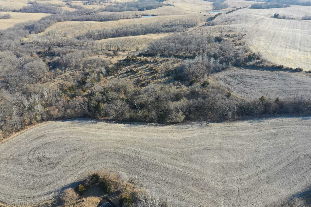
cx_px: 156
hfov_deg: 65.5
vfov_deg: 46.4
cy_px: 104
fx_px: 242
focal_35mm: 28
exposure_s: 1/200
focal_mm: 10.26
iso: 100
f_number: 5
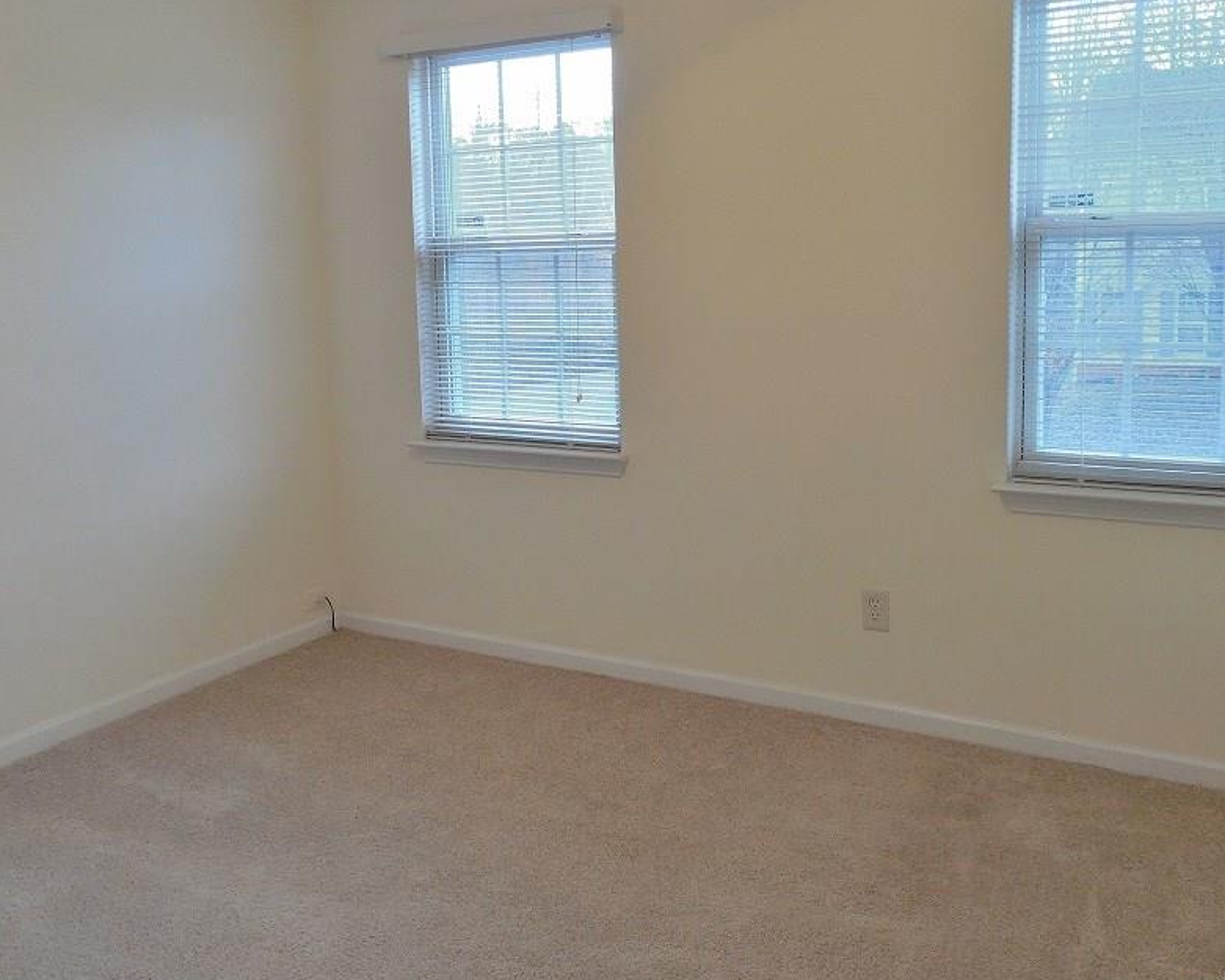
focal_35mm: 32
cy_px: 392
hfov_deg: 55.7
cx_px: 601
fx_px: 1160
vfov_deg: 45.6
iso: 220
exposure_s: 1/30
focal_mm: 4.5
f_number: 3.3
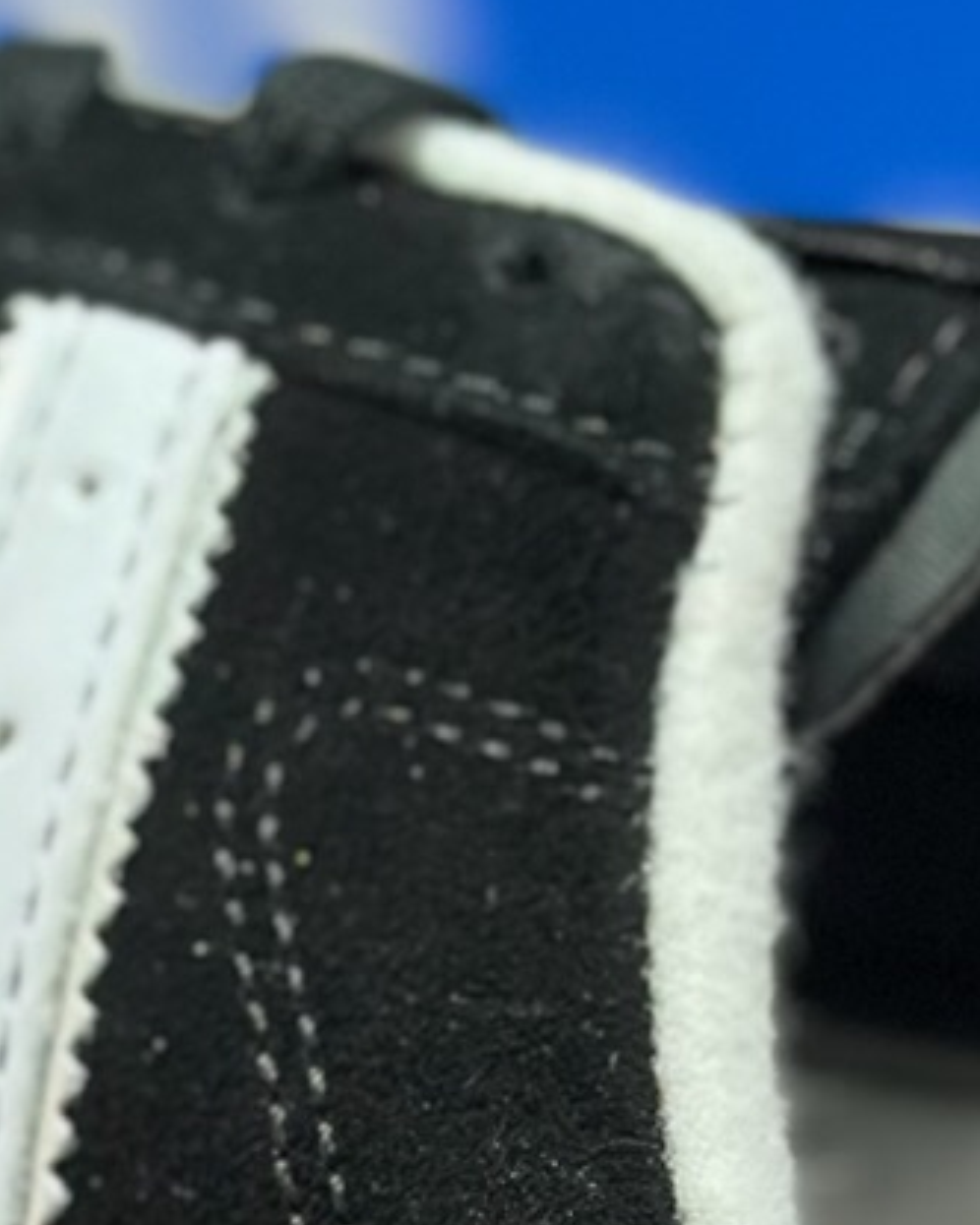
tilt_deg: -57.5
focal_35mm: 231
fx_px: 8375
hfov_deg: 6.7
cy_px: 1541
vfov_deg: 8.3
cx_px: 136
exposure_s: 1/597
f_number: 1.78
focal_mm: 6.86
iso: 80
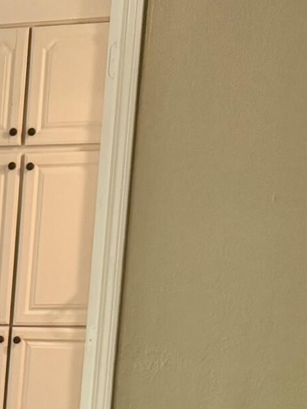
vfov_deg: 15.6
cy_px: 585
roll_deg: +0.9
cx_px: -407
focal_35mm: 118
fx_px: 1394
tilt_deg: -16.0
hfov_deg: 10.8
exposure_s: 1/60
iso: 160
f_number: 1.78
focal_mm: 6.76
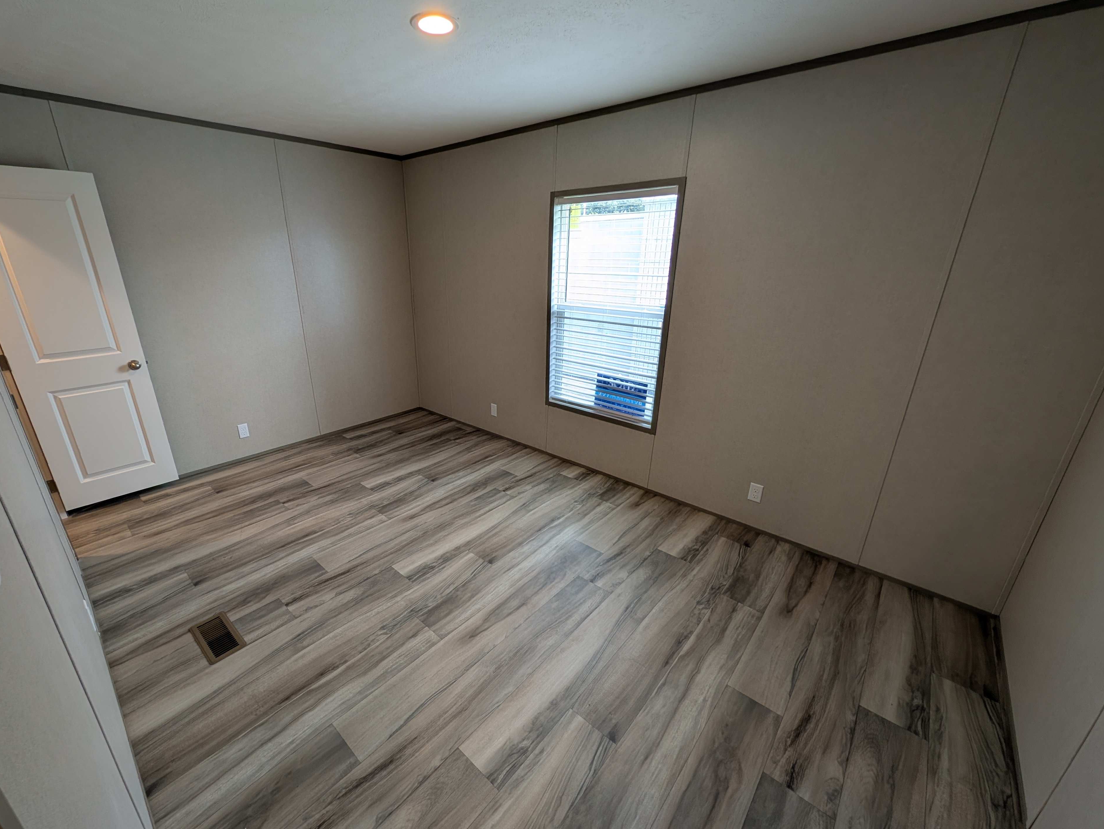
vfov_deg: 89.9
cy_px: 417
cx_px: 511
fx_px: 415
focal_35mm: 13
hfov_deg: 106.0
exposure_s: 1/120
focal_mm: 2.23
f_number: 1.95
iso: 62
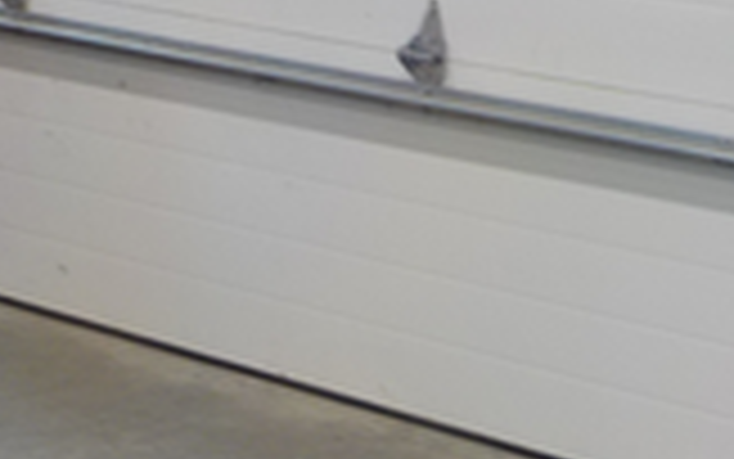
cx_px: 865
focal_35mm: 78
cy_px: 441
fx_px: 1561
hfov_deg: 24.2
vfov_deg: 16.4
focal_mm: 4.1
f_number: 3.3
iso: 160
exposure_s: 1/30
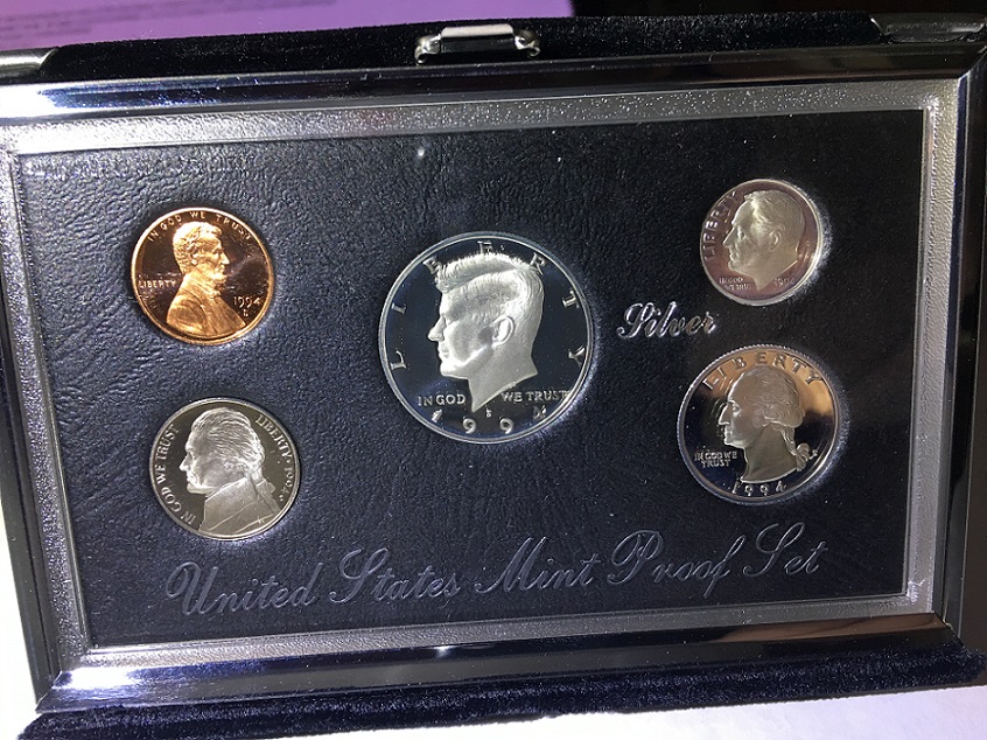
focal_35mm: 29
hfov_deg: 61.7
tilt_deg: -31.4
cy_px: 370
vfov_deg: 48.2
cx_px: 494
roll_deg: +2.6
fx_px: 827
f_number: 2.2
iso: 40
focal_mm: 4.15
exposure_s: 1/30
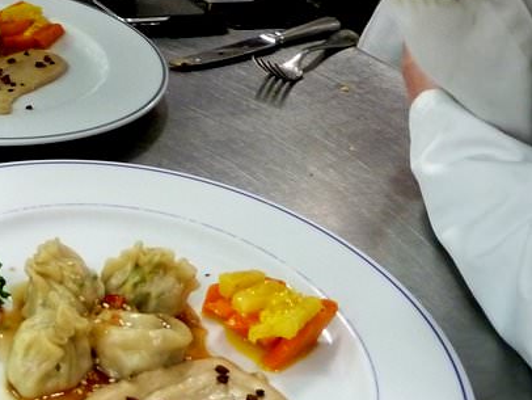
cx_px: 118
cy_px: -49
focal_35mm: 63
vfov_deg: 22.0
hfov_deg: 30.1
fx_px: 969
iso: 400
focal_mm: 4.1
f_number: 3.3
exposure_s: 1/10
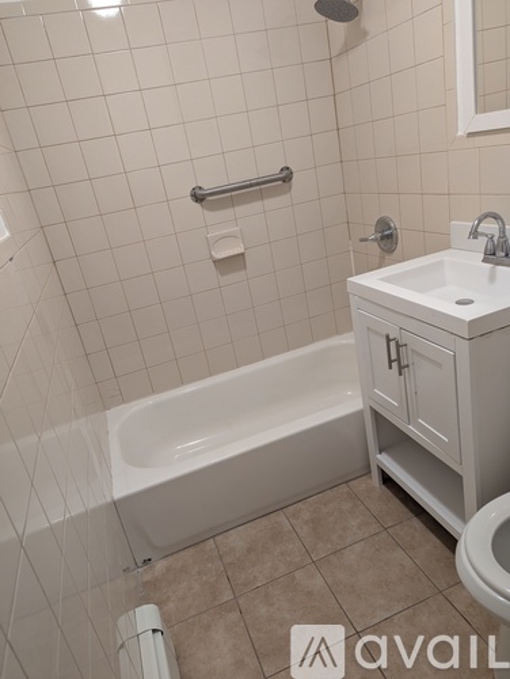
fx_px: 471
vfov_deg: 71.5
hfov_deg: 56.9
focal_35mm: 24
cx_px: 255
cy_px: 340
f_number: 1.85
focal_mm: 6.81
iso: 84
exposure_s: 1/24
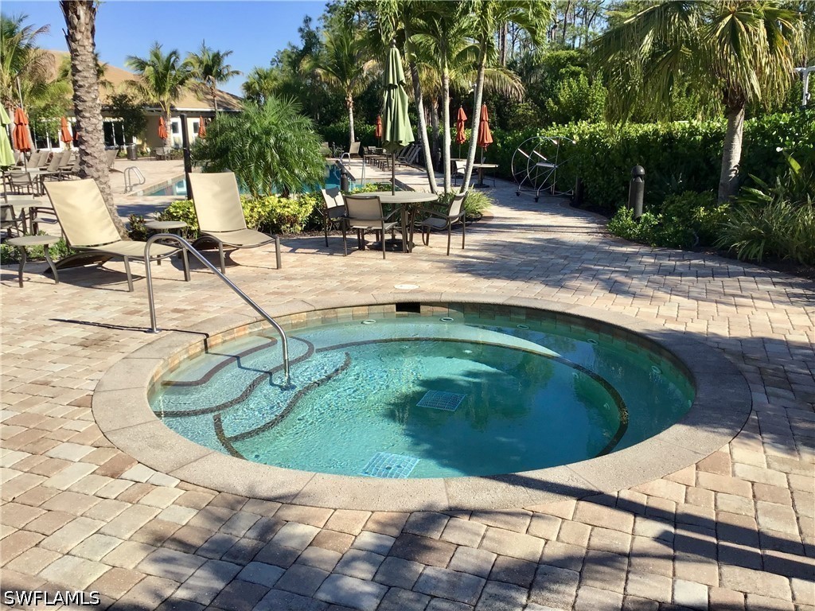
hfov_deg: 58.4
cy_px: 306
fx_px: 730
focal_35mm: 31
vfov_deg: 45.4
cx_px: 408
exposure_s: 1/1199
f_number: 2.4
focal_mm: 3.3
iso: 25
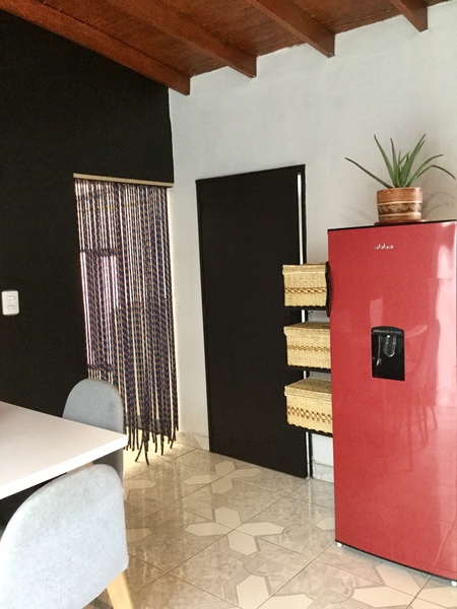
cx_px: 228
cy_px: 304
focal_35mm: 31
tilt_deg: -4.9
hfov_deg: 45.4
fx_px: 546
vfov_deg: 58.4
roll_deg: +3.5
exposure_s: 1/30
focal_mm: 3.3
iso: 200
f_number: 2.4
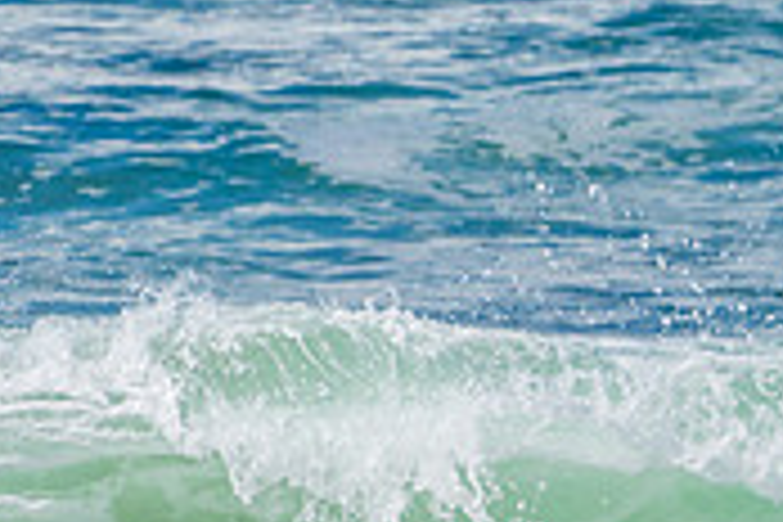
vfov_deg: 0.8
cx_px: 1179
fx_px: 36211
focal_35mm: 1665
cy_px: 808
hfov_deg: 1.2
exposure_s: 1/2000
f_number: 5.6
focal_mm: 500
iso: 125
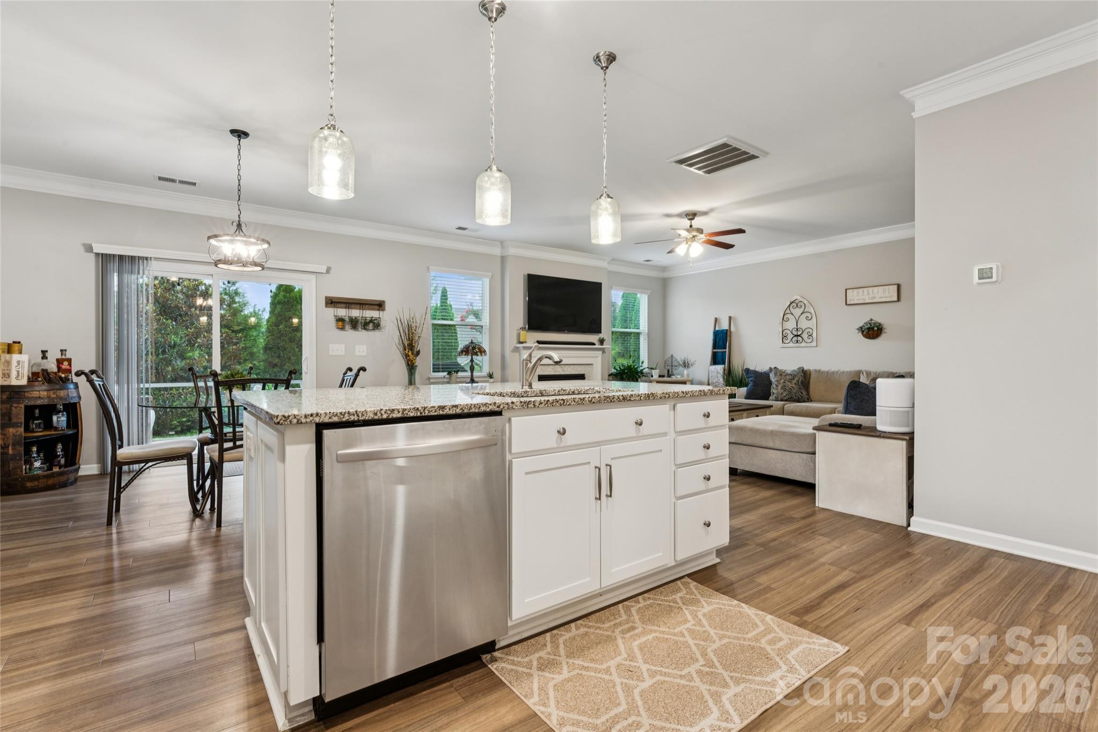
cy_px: 366
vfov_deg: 71.7
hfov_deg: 94.6
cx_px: 549
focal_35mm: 17
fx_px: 506
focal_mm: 16.6
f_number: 13
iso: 100
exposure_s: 1
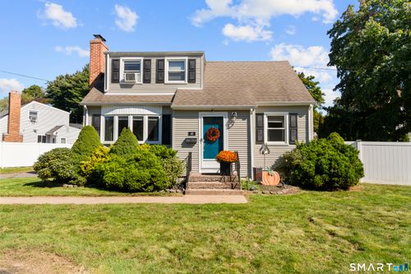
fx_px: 262
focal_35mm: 23
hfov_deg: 76.1
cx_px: 206
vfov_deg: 55.1
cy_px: 137
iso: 200
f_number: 9
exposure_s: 1/50
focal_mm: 23
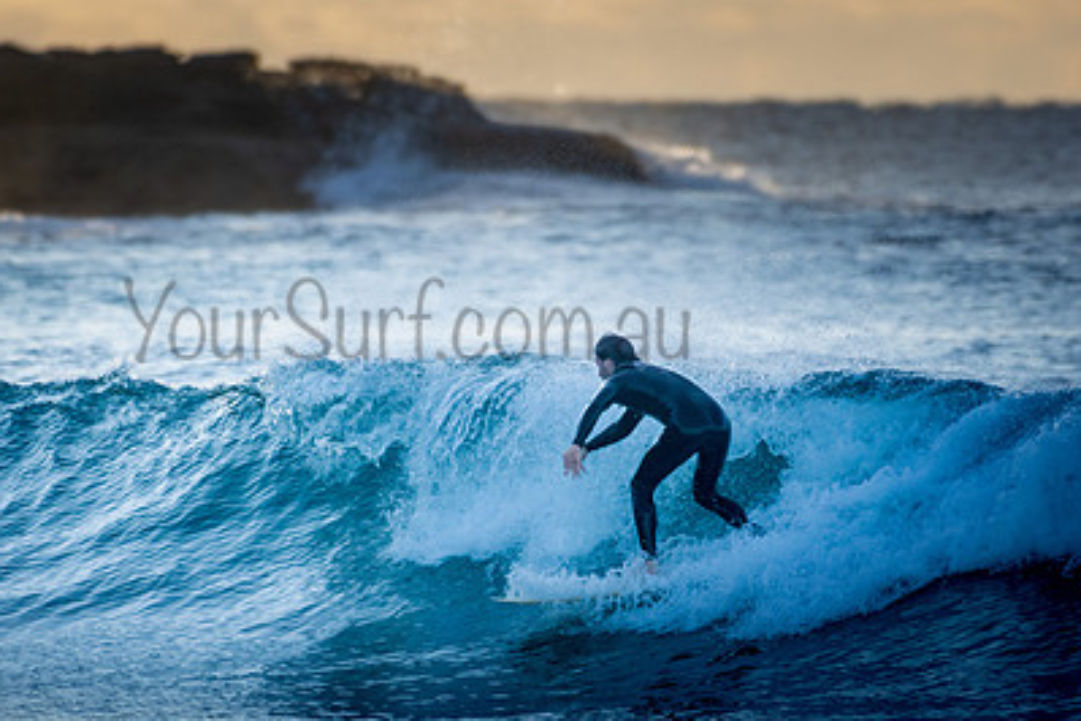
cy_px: 297
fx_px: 32758
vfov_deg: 1.3
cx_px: 404
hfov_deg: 1.9
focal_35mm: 1091
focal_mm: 500
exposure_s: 1/1000
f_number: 5.6
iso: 360
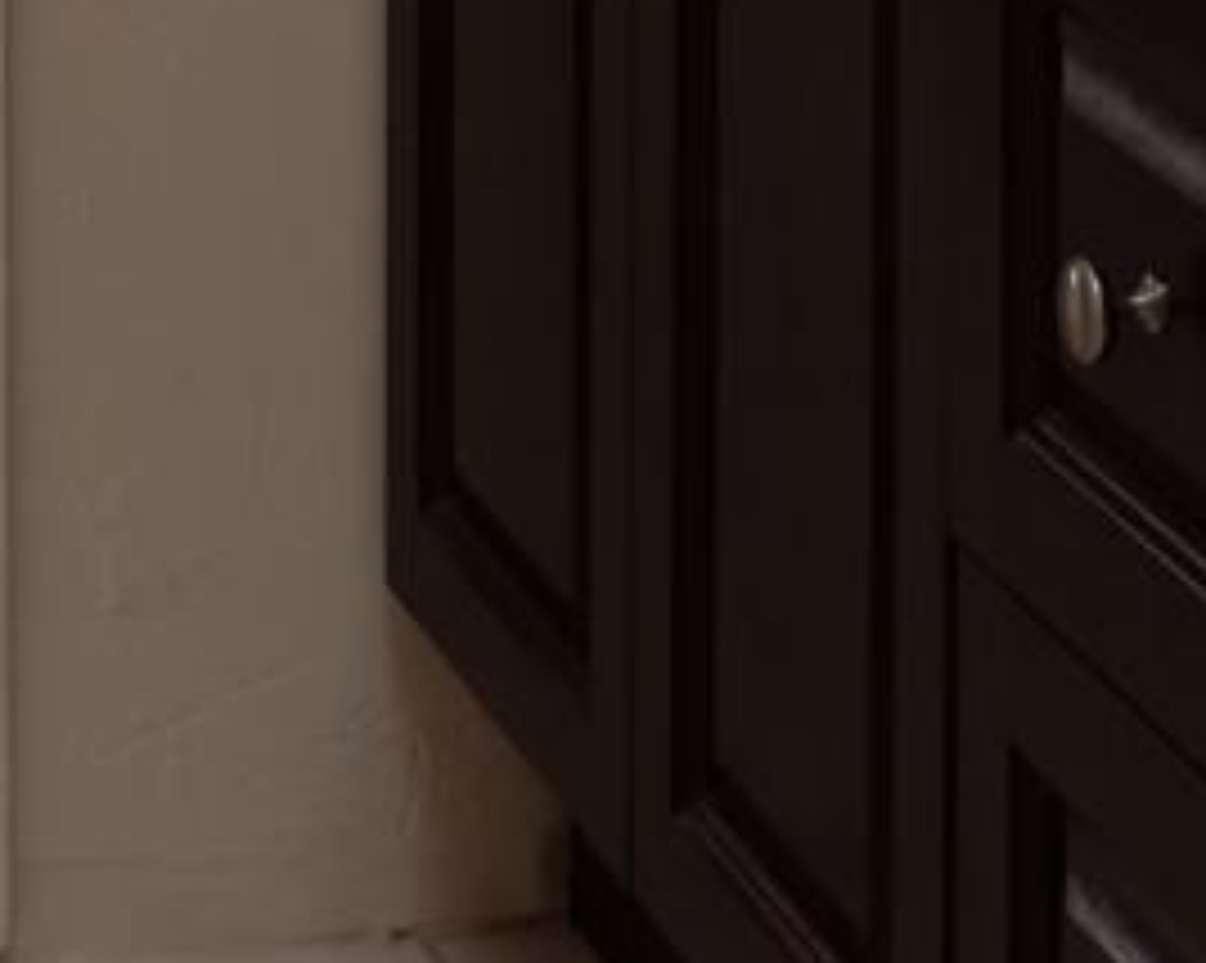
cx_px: 250
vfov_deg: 8.3
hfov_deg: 11.5
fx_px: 5992
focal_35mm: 168
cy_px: -1431
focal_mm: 16
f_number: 5.6
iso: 400
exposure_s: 1/150
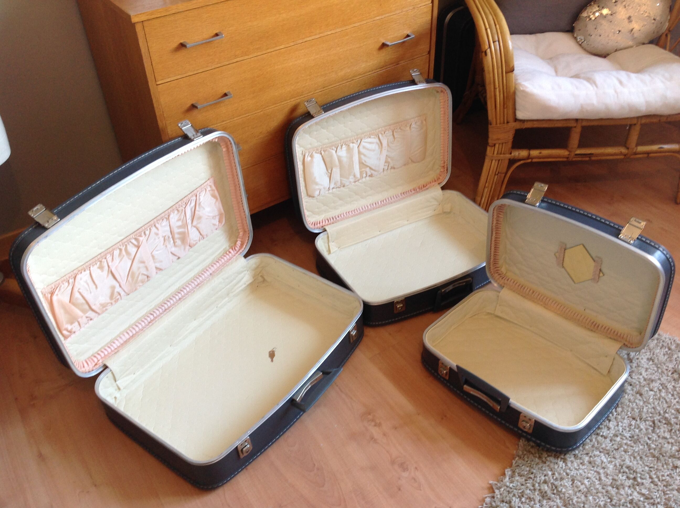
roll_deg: +2.7
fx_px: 687
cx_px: 340
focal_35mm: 35
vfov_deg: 40.6
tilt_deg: -40.2
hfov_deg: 52.7
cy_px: 254
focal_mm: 4.28
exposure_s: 1/15
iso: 64
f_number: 2.4
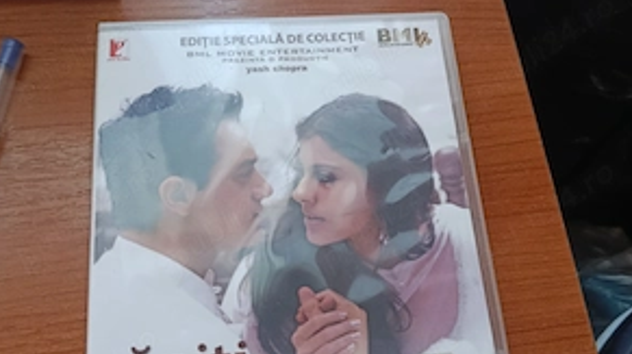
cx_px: 315
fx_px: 603
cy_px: 252
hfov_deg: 55.3
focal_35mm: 36
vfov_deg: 32.3
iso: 698
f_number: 1.7
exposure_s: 1/50
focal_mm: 5.24
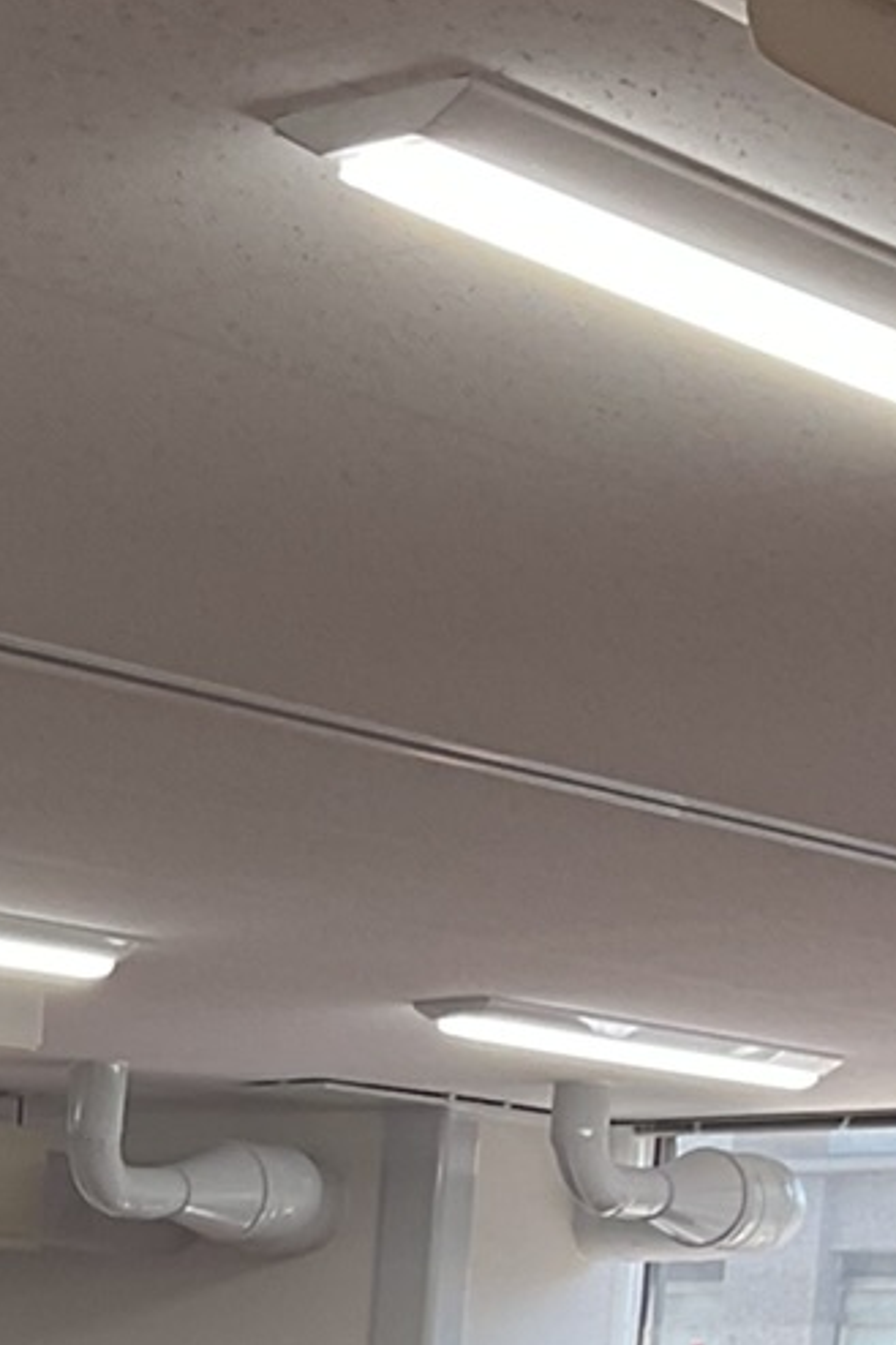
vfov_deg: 15.0
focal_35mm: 125
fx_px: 4670
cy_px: 2140
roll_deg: -2.6
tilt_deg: -8.3
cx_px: -893
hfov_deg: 10.1
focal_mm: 3
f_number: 1.8
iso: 40
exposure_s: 1/120
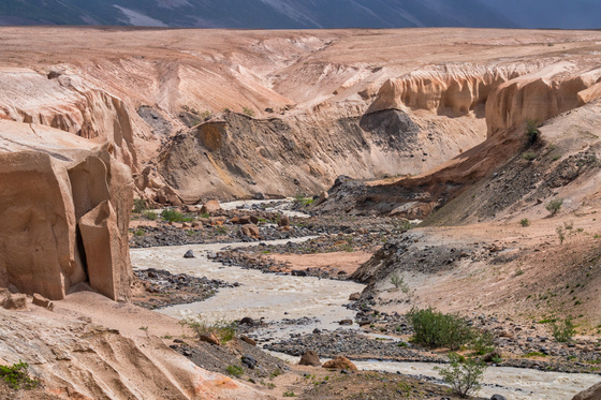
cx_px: 300
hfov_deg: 10.3
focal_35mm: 200
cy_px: 200
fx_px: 3338
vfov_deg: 6.9
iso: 800
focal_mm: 200
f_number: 20
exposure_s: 1/800
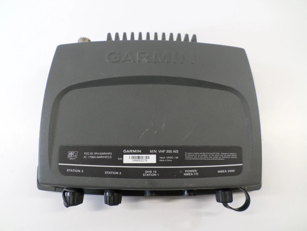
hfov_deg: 69.4
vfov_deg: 54.9
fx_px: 222
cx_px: 154
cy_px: 116
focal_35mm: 25
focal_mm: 4.5
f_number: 2.5
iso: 100
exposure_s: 1/30
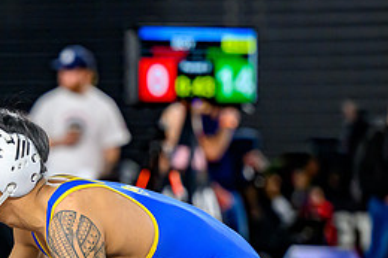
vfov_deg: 3.9
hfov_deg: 5.9
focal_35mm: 351
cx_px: -2
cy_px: 231
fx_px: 3780
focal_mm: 135
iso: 2500
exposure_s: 1/800
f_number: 2.8
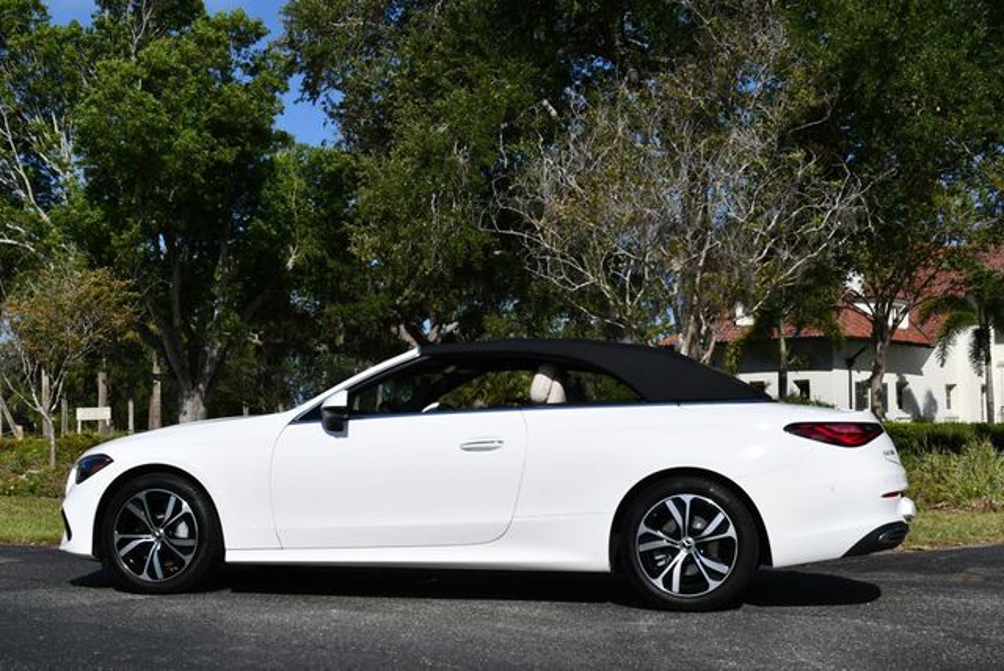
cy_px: 336
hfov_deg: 41.1
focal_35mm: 48
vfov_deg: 28.1
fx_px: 1340
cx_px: 502
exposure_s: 1/400
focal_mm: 24
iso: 100
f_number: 10
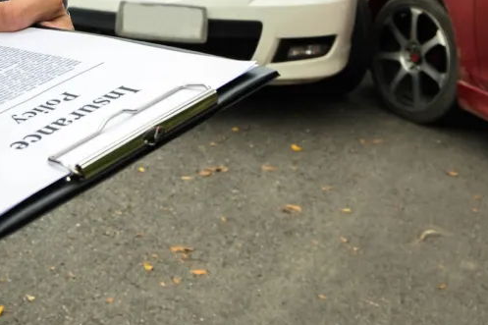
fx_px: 949
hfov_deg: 26.9
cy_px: -32
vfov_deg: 18.7
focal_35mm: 70
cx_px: -27
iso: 200
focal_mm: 19.2
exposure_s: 1/180
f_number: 5.6
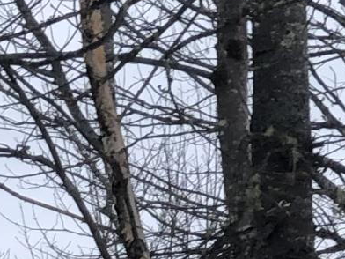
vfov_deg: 3.3
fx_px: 4345
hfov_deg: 4.5
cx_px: -422
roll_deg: +1.2
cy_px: 978
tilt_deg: +3.8
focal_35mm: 436
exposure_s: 1/282
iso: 20
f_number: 2.8
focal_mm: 6.6
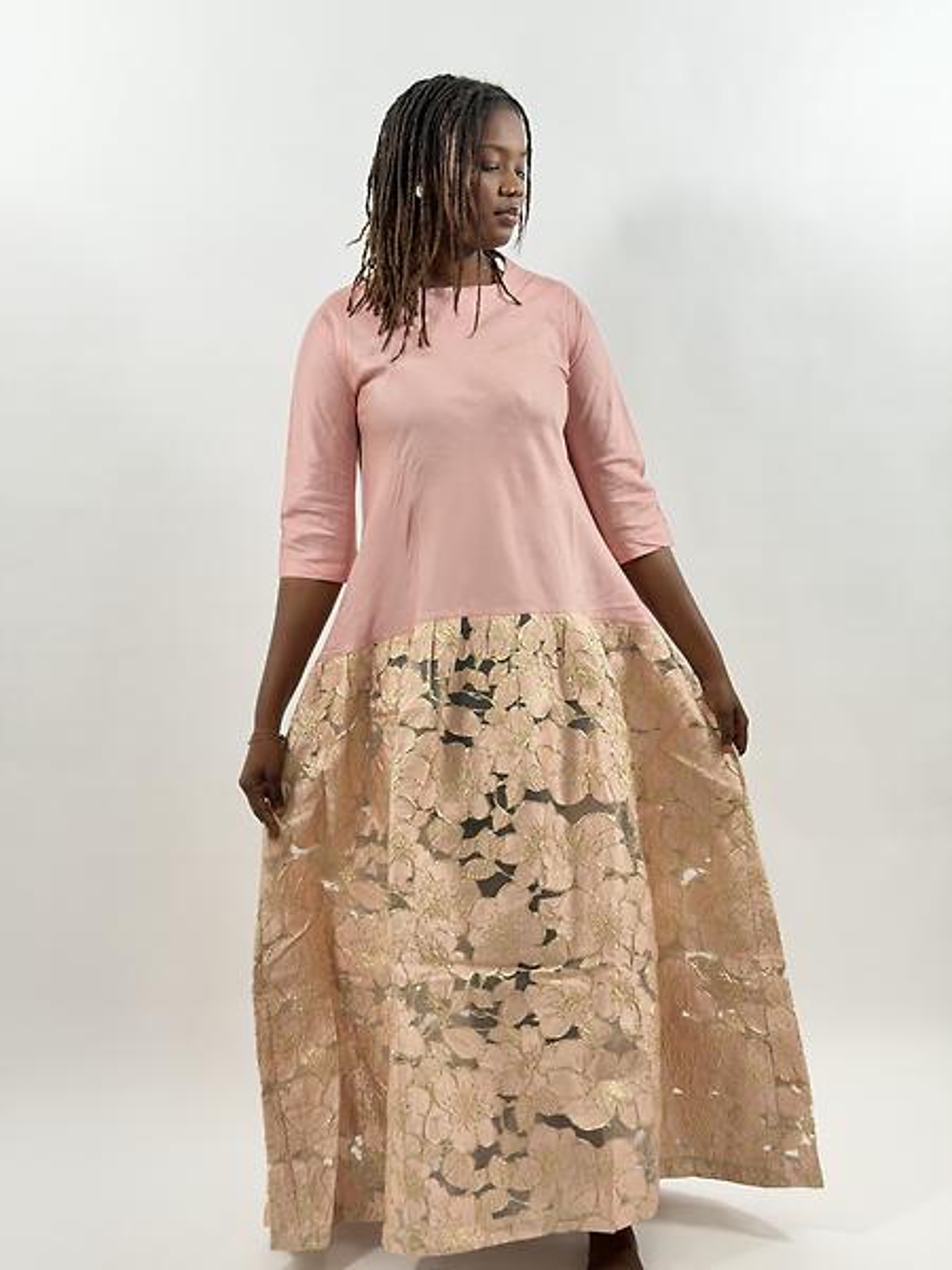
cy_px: 635
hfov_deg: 30.3
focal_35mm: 48
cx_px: 476
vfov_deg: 39.7
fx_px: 1760
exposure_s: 1/50
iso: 80
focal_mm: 6.76
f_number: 1.78
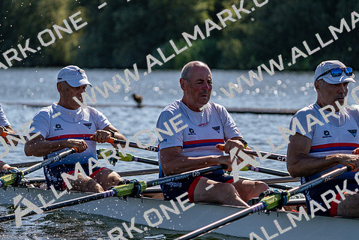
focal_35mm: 242
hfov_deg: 8.5
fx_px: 2415
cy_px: 111
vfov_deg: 5.7
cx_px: 166
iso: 250
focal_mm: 200
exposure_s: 1/2000
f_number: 5.6
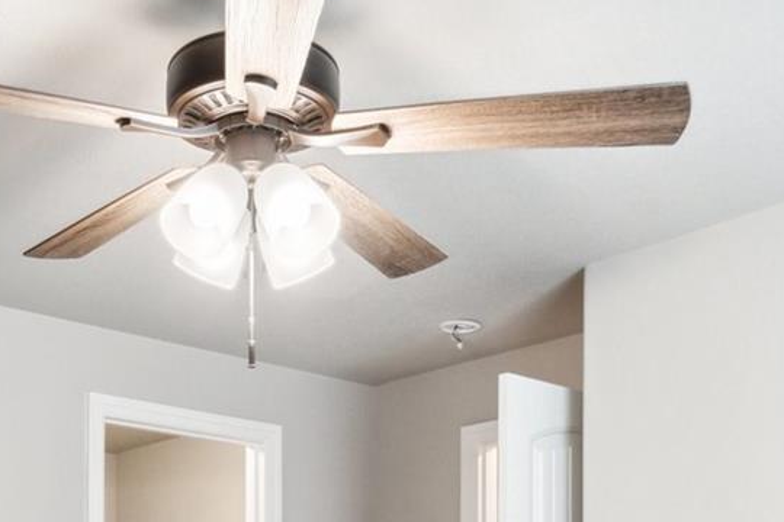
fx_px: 1111
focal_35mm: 51
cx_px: 256
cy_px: 667
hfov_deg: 38.4
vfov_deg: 23.6
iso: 400
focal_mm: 17
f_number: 8
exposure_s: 1/6
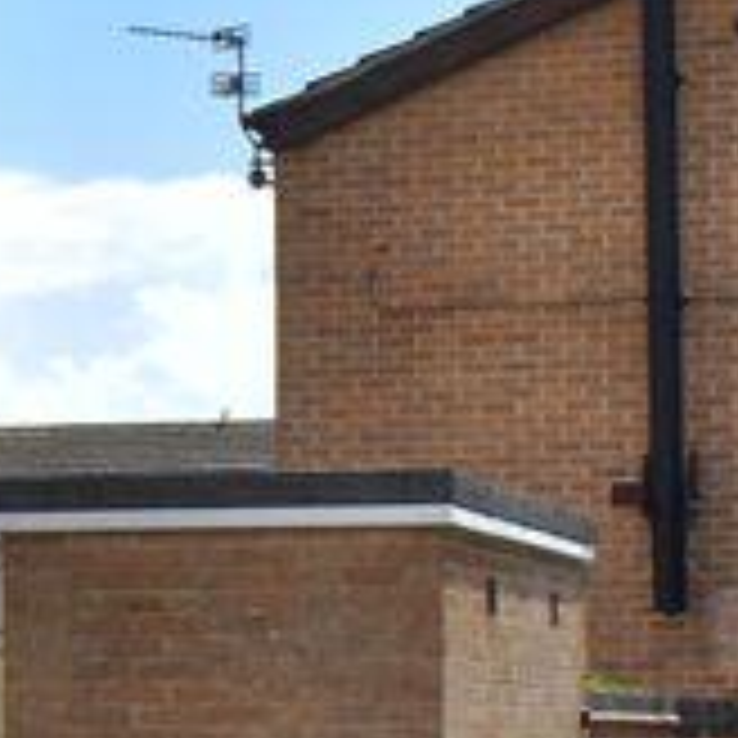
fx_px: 4406
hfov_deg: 8.7
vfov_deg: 9.6
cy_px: 583
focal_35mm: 183
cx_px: -1008
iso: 100
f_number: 8
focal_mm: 23
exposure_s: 1/250
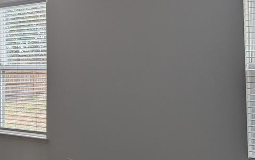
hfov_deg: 31.7
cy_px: 53
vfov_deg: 20.3
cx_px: 81
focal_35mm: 64
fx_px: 445
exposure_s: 1/49
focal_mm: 6.81
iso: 43
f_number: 1.85
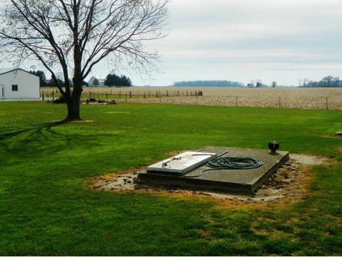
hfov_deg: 41.2
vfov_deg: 31.6
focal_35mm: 46
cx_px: 171
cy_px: 128
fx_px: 455
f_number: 5.6
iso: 64
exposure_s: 1/500
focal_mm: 8.2
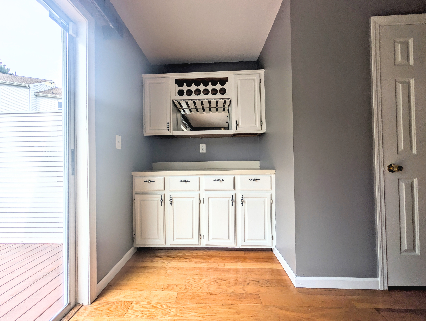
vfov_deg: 94.6
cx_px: 213
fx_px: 148
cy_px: 160
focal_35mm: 12
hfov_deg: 110.5
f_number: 1.7
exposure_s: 1/1053
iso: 52
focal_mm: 2.02
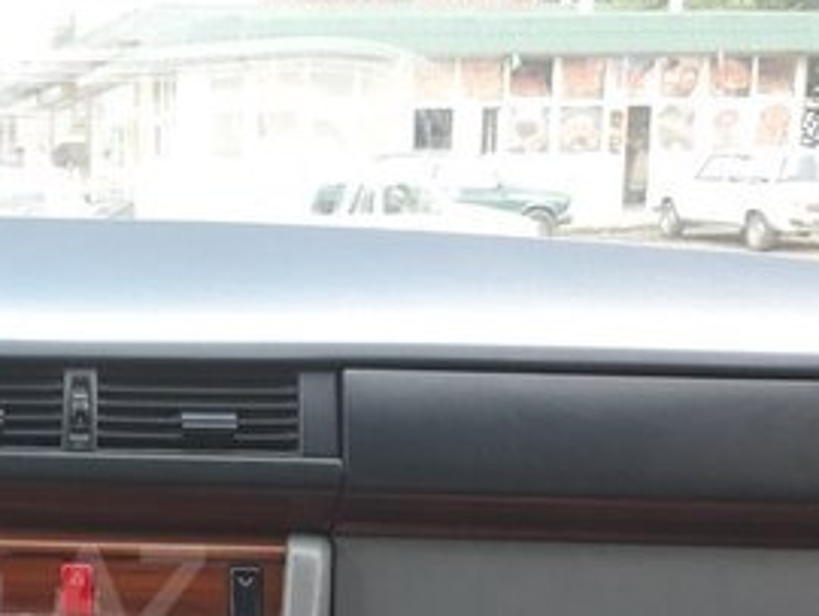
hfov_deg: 26.8
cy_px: 590
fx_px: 1563
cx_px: -103
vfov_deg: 21.6
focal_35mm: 66
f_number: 1.7
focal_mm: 3.71
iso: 80
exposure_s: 1/50
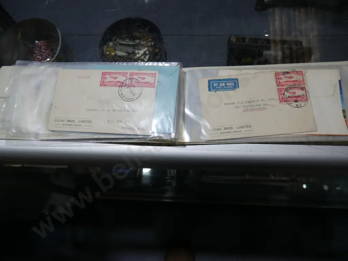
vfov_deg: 49.7
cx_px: 174
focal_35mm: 28
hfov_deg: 63.4
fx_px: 281
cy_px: 130
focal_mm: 14
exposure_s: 1/160
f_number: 4
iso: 200
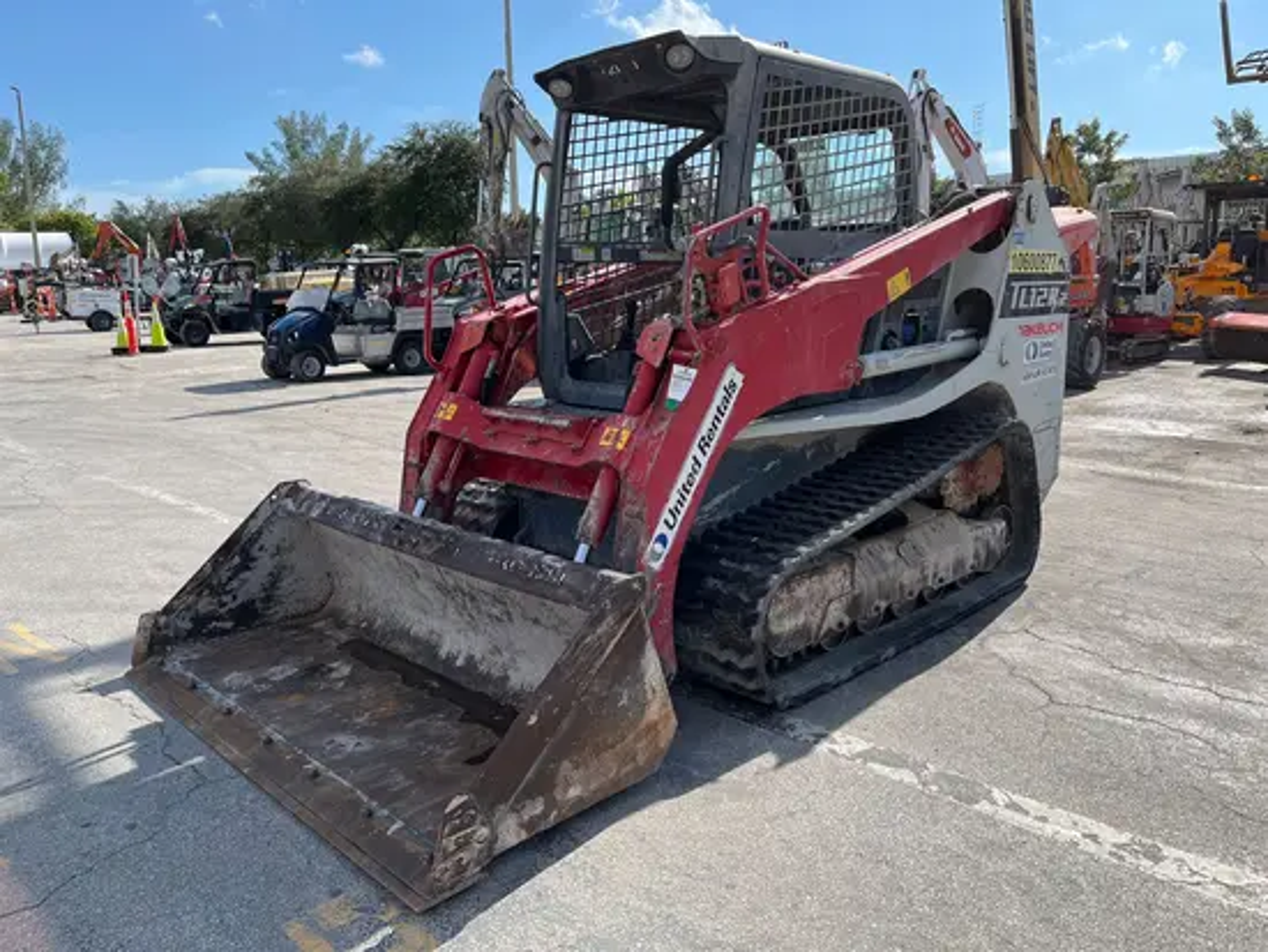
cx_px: 634
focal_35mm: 26
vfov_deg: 53.1
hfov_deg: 67.3
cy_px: 476
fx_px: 953
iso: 50
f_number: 1.6
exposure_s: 1/2571
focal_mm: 5.1
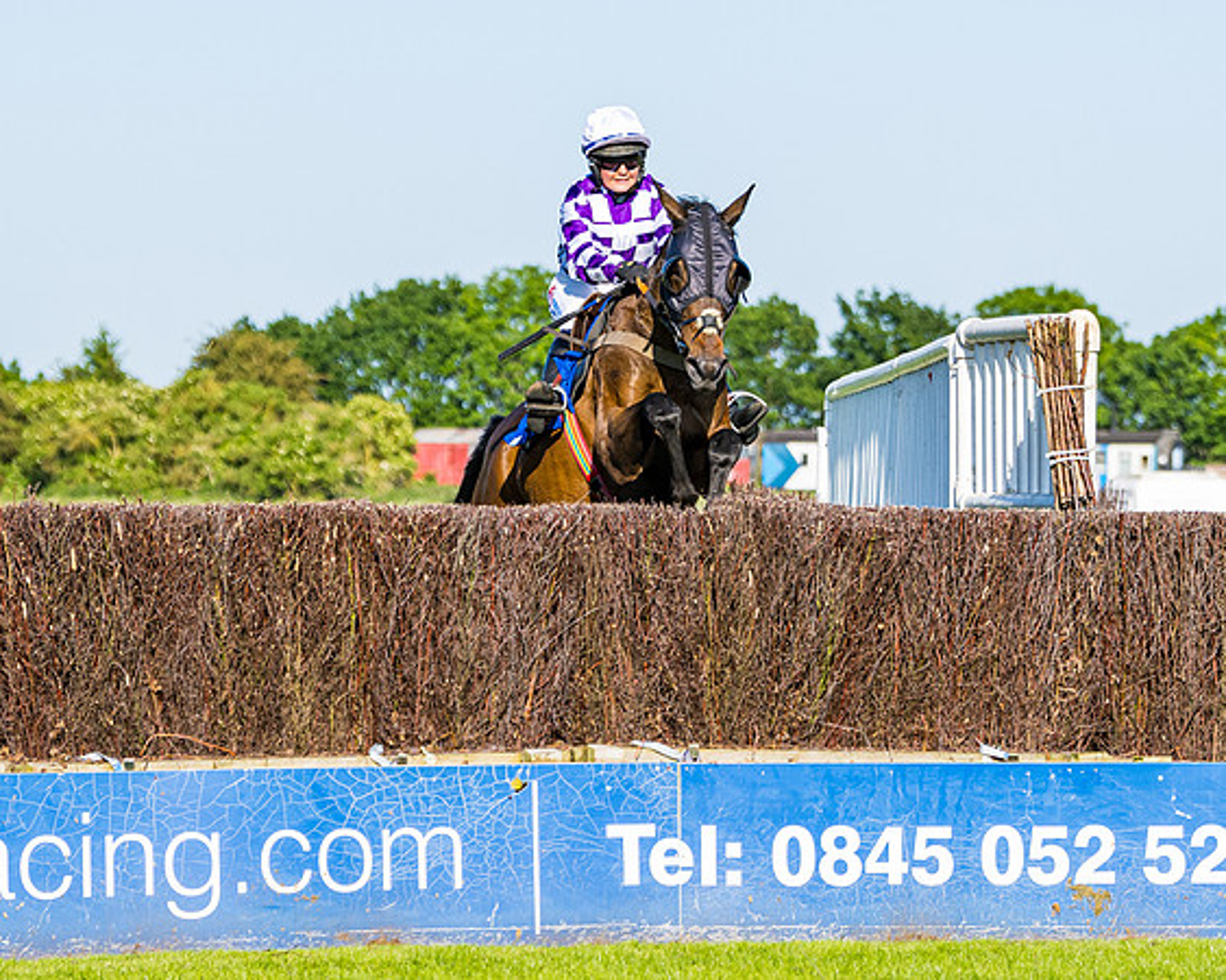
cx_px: 682
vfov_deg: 6.5
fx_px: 8635
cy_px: 440
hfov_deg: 8.1
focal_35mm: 238
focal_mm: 110
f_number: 4
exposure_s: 1/2000
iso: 200
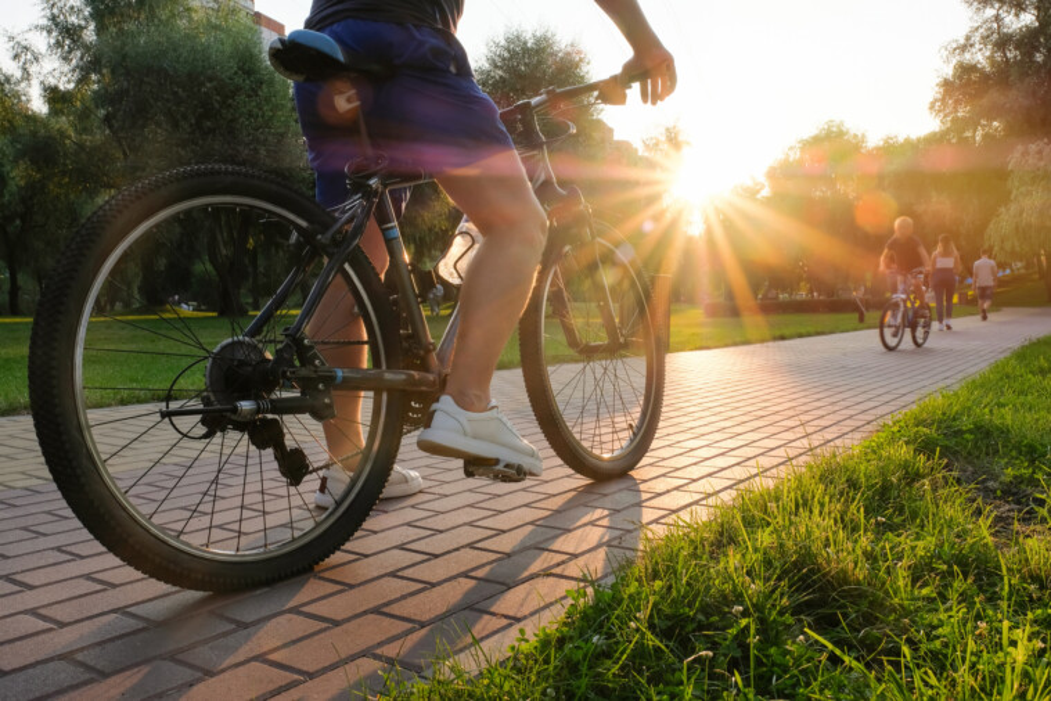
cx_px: 526
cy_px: 350
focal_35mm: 30
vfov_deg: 43.6
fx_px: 876
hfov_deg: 61.9
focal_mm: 20
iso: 400
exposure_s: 1/100
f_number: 13
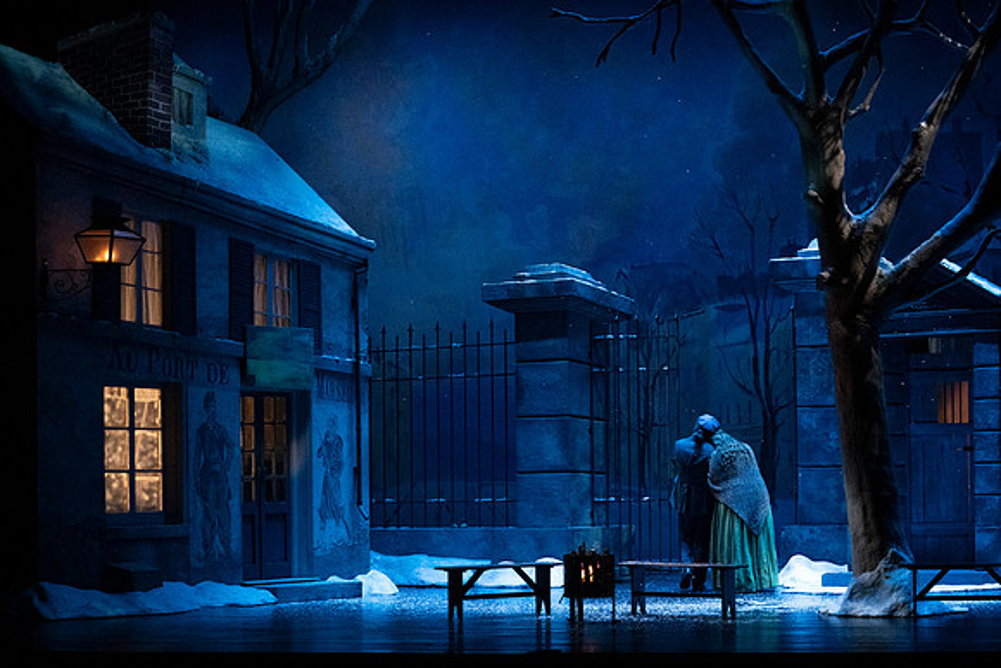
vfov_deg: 15.2
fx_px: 2503
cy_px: 334
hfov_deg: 22.6
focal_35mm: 90
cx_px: 500
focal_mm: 90
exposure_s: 1/320
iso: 20000
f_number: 10
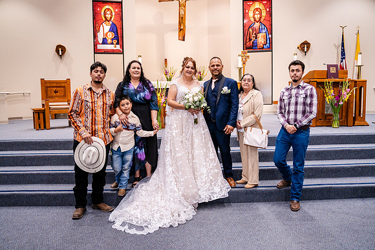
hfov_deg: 65.5
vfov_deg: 46.4
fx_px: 292
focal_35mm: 28
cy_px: 125
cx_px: 188
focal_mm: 28
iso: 2000
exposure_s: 1/320
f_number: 3.5
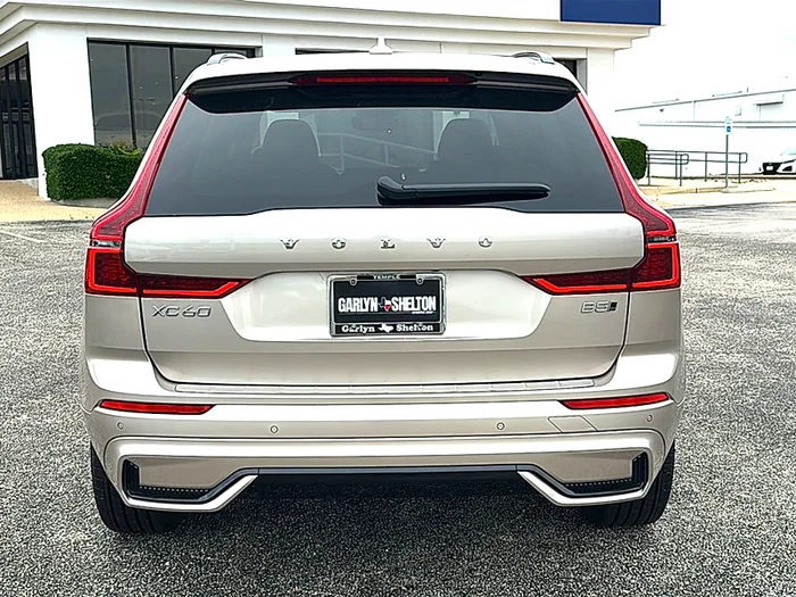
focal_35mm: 38
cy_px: 298
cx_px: 398
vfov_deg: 37.7
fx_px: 874
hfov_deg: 49.0
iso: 80
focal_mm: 6.86
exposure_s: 1/2364
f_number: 1.78
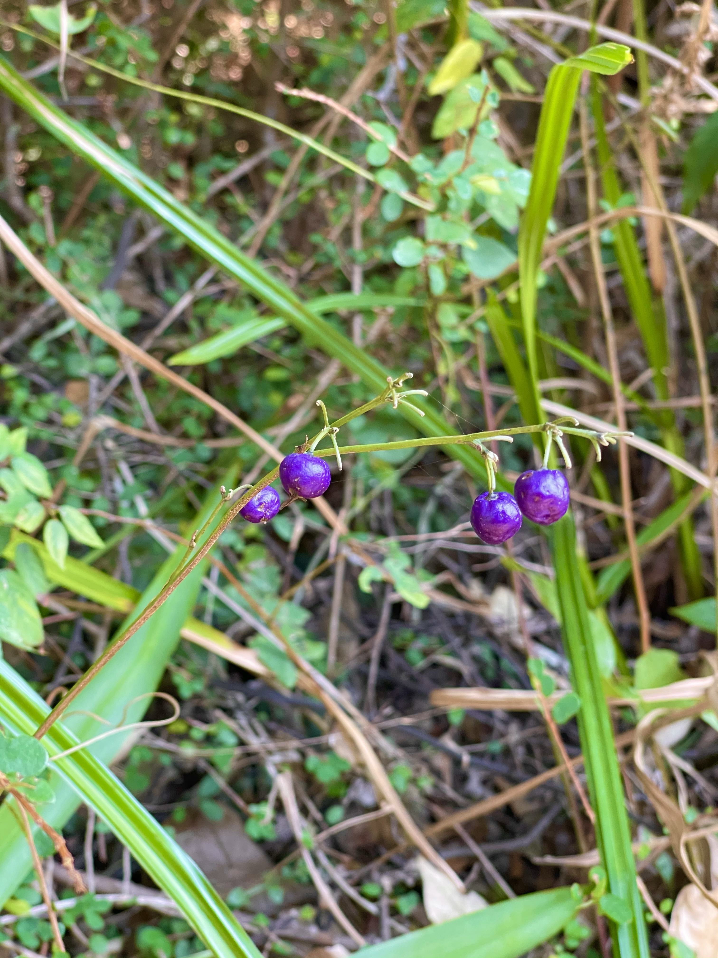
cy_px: 479
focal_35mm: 64
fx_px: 1770
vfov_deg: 30.3
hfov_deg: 22.9
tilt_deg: -34.8
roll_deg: +0.2
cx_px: 359
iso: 200
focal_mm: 7.5
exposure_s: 1/115
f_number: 2.2
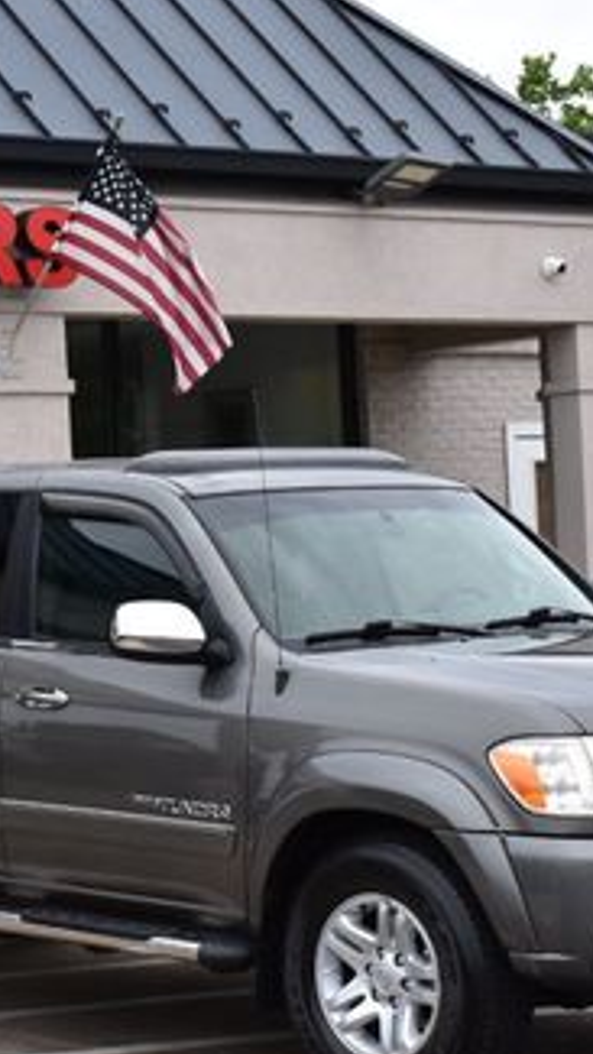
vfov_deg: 21.5
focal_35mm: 99
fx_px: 2765
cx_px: -113
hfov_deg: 12.0
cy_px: 652
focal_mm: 32
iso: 400
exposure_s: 1/250
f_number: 10
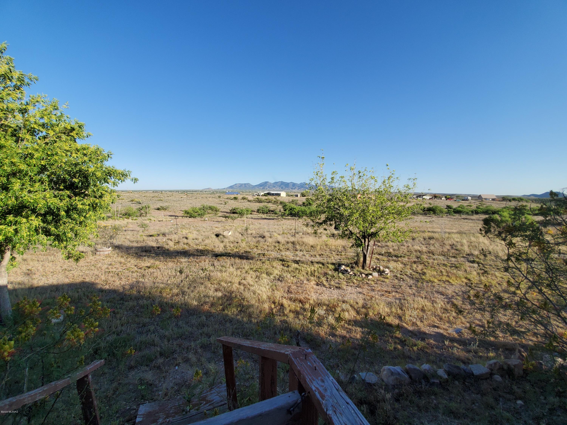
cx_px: 284
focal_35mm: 13
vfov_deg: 89.9
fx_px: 213
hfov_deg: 106.2
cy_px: 212
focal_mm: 1.8
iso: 50
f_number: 2.2
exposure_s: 1/707
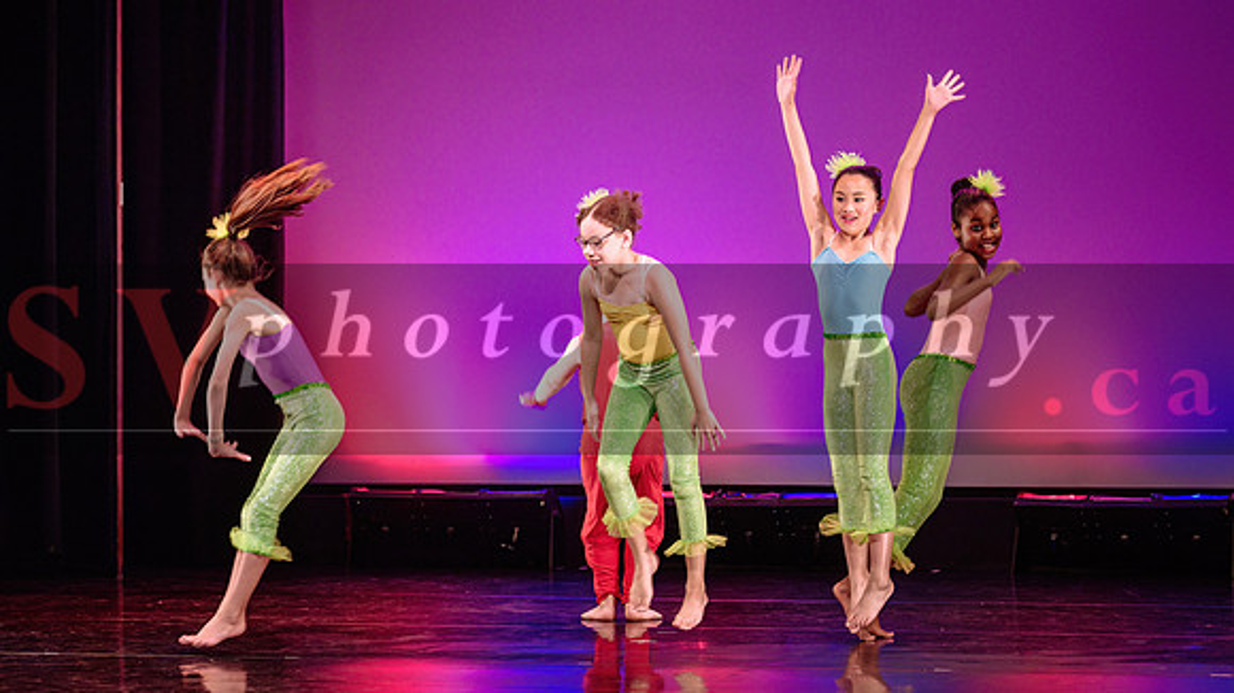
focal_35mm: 132
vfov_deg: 9.1
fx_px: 4331
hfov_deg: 16.2
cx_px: 615
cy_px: 241
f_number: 2.8
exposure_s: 1/250
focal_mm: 110
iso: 1600
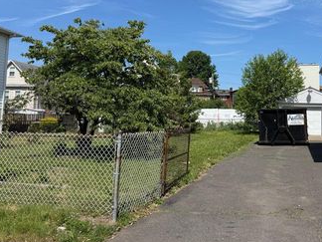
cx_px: 218
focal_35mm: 37
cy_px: 89
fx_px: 344
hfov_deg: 49.2
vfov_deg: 38.4
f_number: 1.78
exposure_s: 1/5714
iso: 80
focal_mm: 6.76
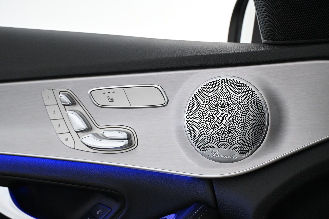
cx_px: 164
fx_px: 432
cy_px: 110
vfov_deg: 28.5
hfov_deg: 41.7
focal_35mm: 47
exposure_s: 1/100
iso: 3200
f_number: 5
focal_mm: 31.5
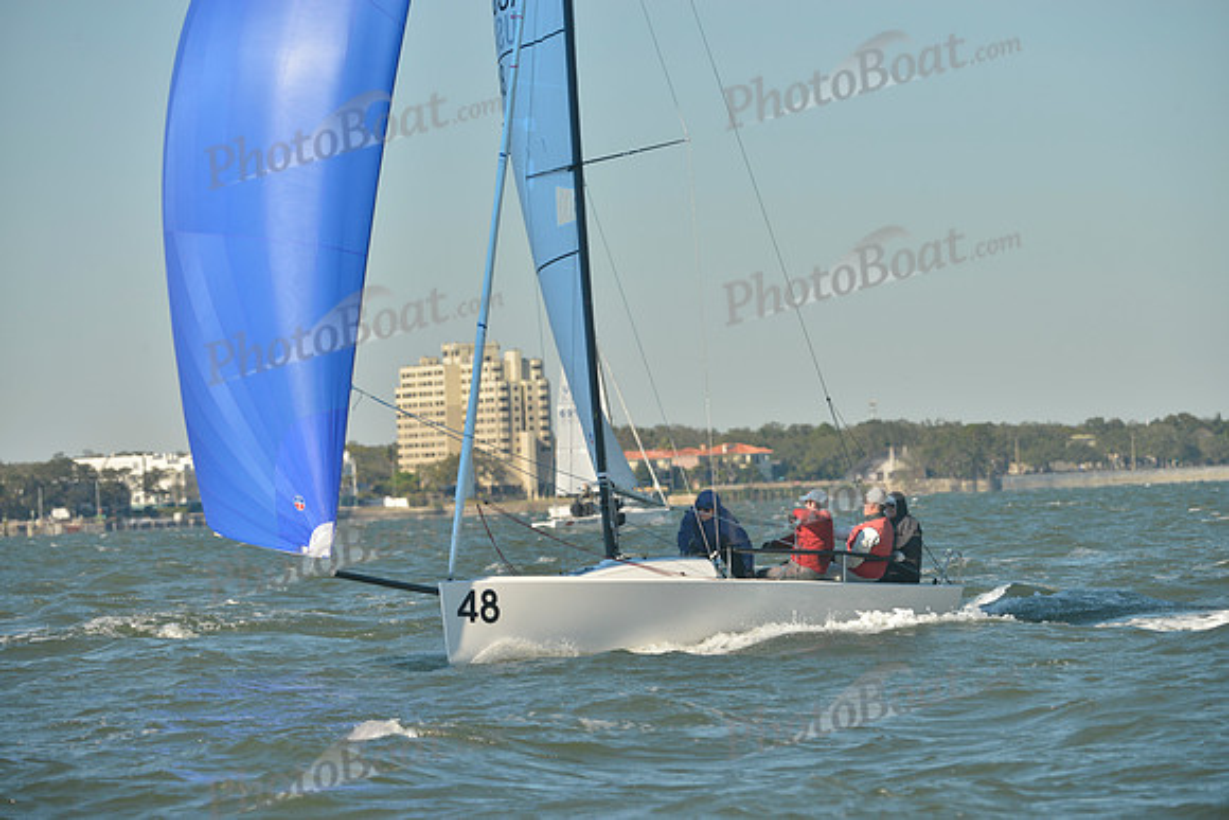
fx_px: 8195
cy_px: 410
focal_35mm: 240
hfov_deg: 8.6
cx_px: 614
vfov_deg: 5.7
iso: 200
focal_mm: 240
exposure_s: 1/800
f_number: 7.1
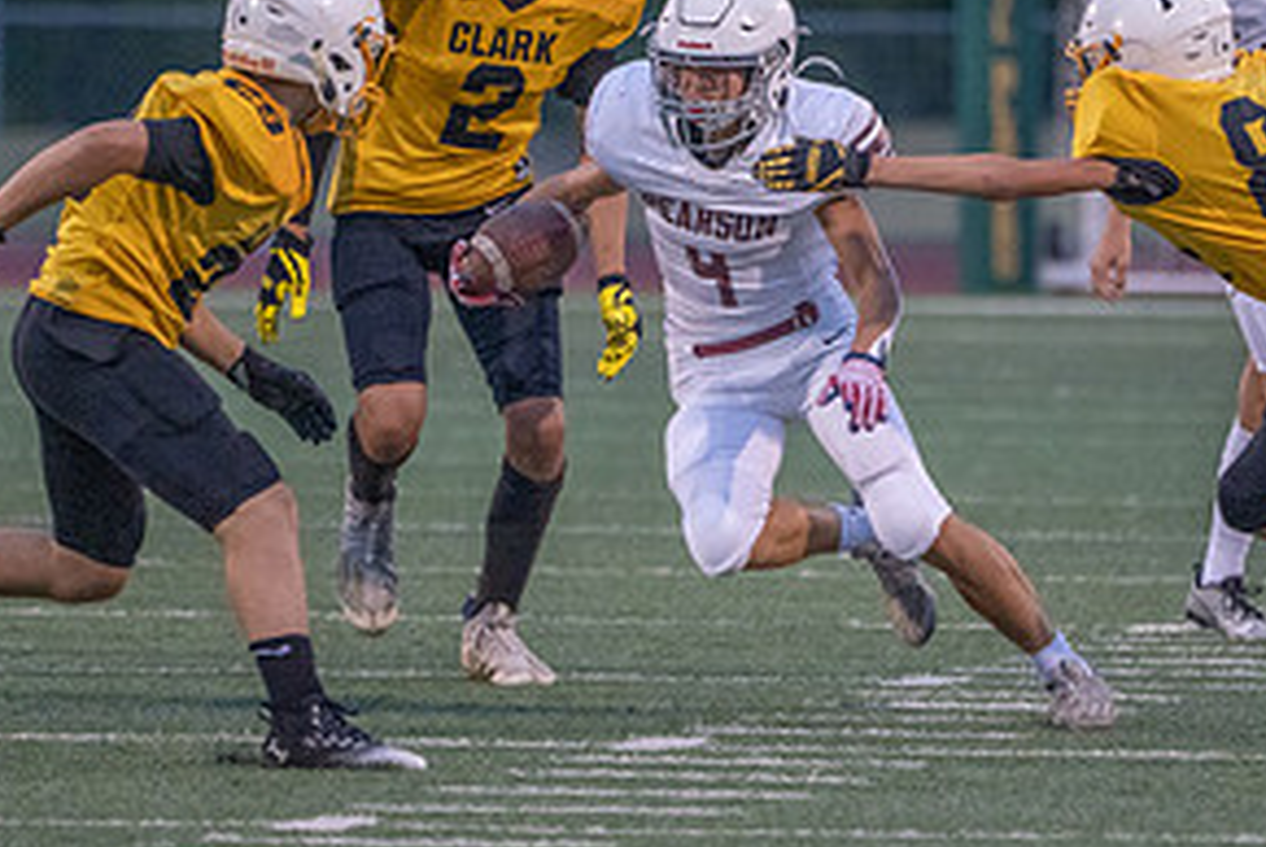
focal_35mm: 799
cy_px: 286
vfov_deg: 1.7
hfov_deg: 2.6
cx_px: 747
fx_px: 28126
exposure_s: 1/1000
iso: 8000
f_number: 5.6
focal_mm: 400
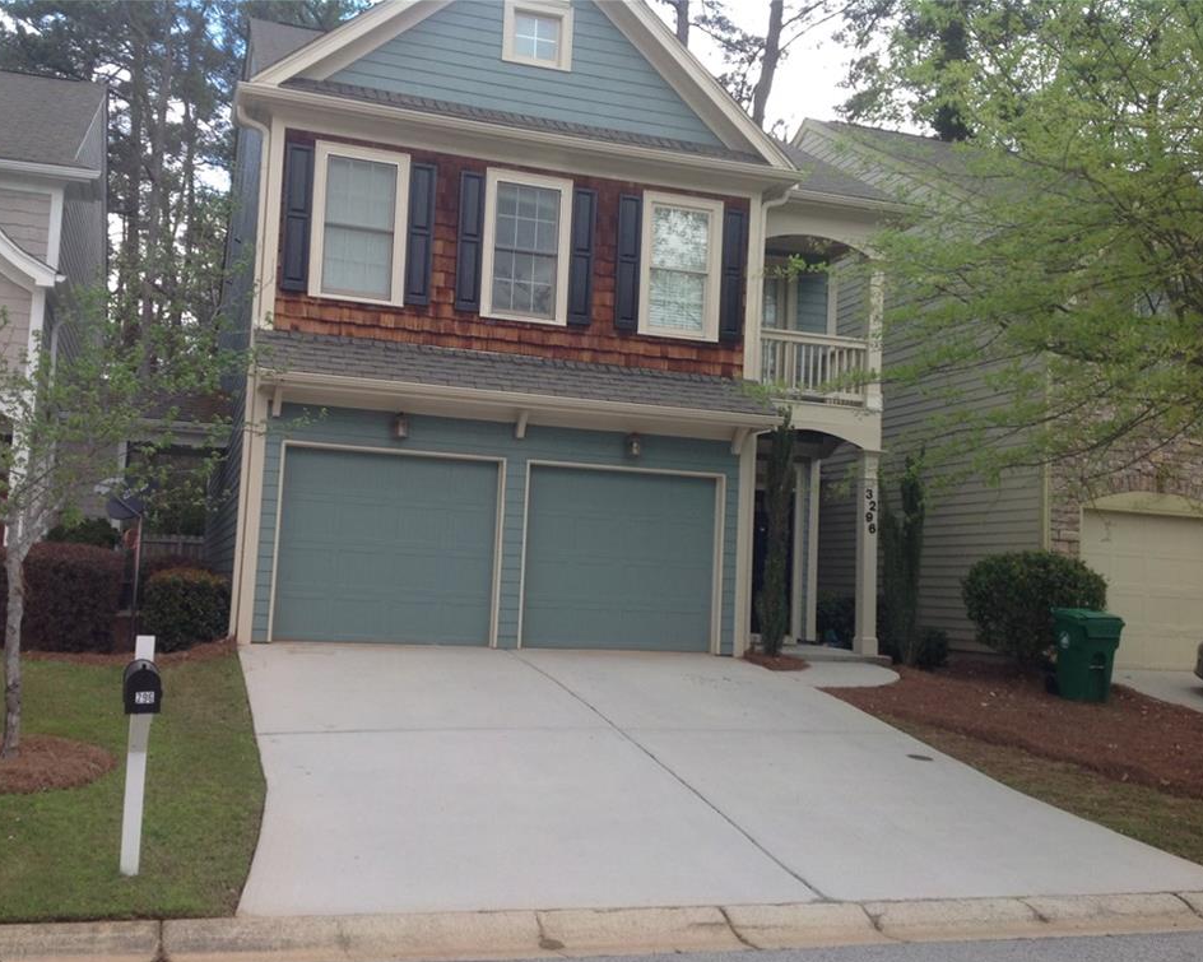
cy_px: 485
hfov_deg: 49.0
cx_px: 558
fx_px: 1317
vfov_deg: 40.1
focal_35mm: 37
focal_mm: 4.28
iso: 50
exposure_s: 1/175
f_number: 2.4
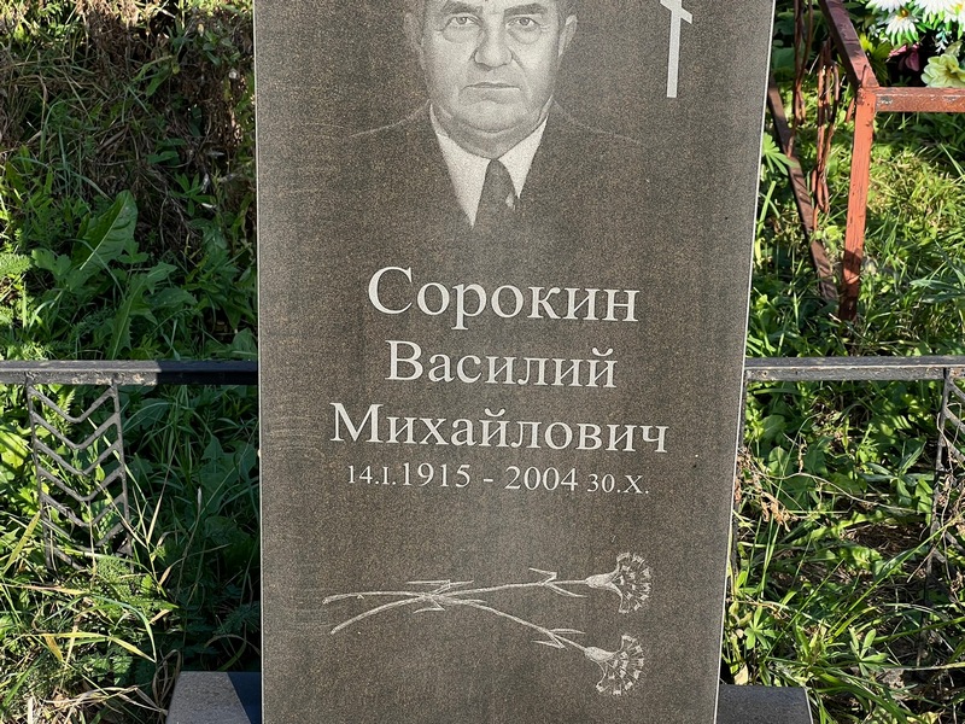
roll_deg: -1.6
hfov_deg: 25.3
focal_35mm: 77
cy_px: 362
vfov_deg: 19.1
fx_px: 2147
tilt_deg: -23.6
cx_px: 482
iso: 32
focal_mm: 9
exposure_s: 1/240
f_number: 2.8
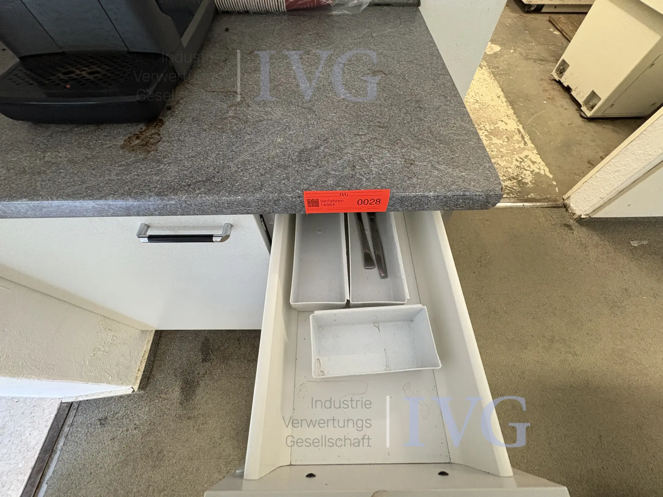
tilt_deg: -60.3
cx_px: 332
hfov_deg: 102.1
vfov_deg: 85.7
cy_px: 248
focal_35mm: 14
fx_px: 268
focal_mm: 2.22
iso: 320
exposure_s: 1/50
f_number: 2.2
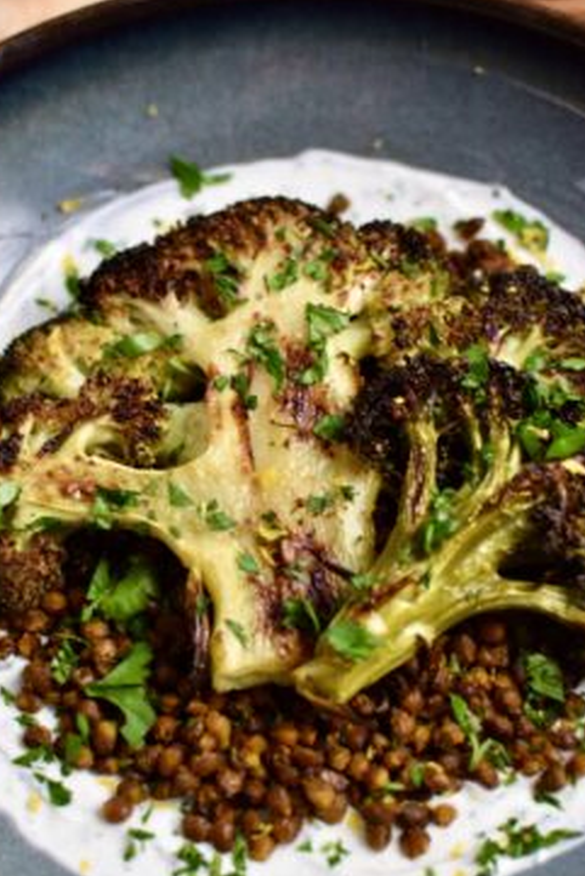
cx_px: 257
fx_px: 1967
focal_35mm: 81
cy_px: 448
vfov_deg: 25.1
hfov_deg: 16.9
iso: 400
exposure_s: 1/80
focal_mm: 35
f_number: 2.8
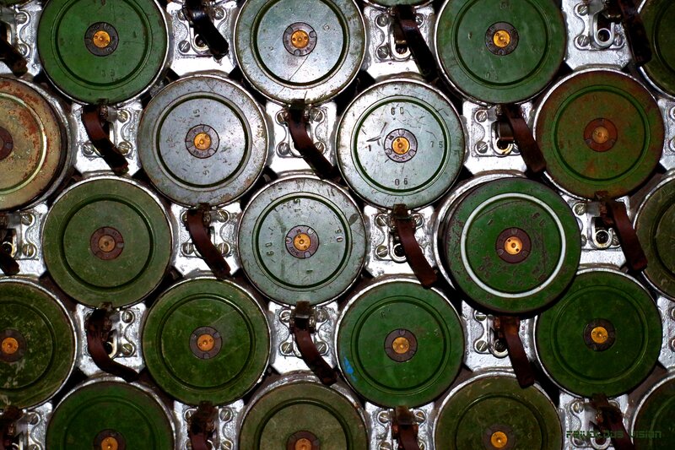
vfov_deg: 18.2
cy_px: 225
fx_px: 1406
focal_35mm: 75
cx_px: 338
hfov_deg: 27.0
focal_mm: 50
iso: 3200
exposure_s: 1/80
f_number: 8
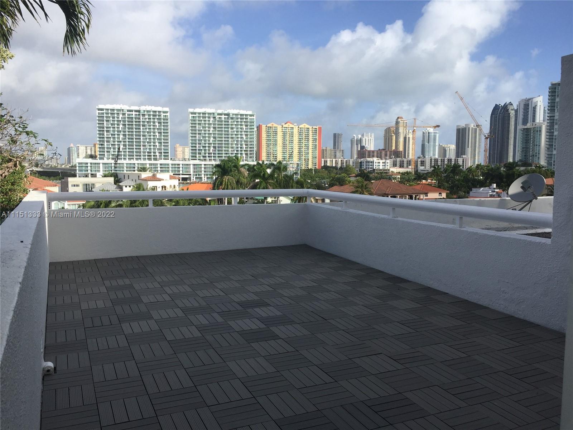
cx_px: 286
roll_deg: -0.8
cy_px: 215
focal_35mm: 29
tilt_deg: -4.3
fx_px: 480
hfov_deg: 61.7
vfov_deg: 48.2
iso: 32
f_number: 2.2
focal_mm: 4.15
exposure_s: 1/2083
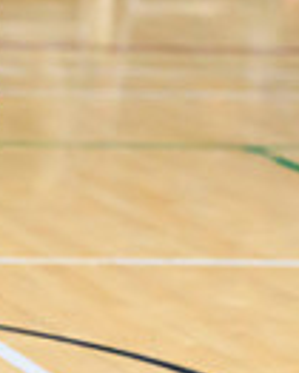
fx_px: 5613
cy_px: 111
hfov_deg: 3.0
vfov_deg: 3.8
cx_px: -85
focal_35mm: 508
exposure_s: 1/1000
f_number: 3.5
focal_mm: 105
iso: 5000
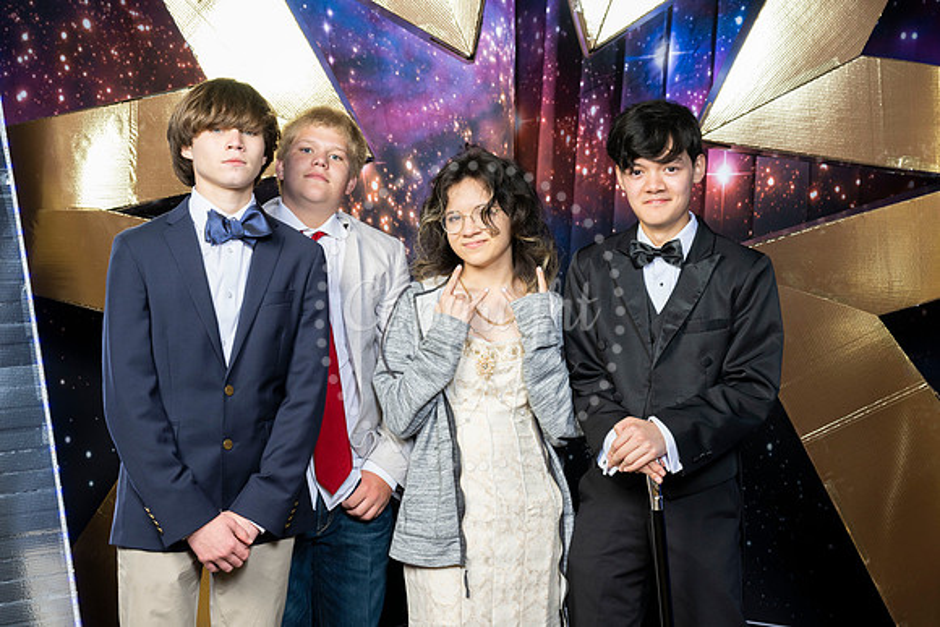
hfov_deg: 40.3
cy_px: 314
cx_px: 470
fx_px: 1280
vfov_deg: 27.5
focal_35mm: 49
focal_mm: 49
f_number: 9
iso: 320
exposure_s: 1/160
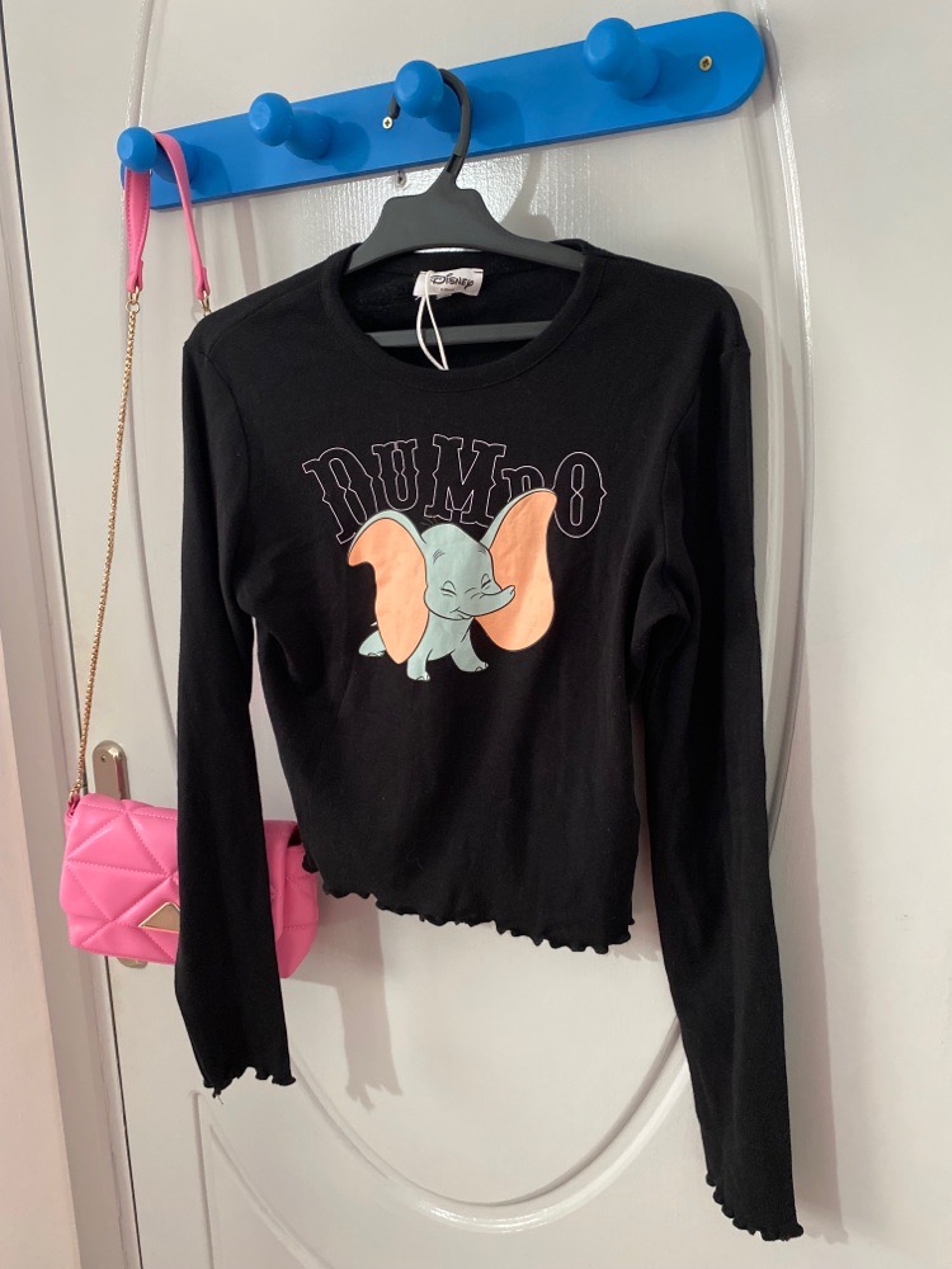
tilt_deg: -11.6
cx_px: 476
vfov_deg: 67.3
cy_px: 634
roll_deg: +1.9
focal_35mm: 26
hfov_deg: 53.1
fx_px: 953
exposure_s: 1/33
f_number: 1.8
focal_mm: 4.25
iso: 400
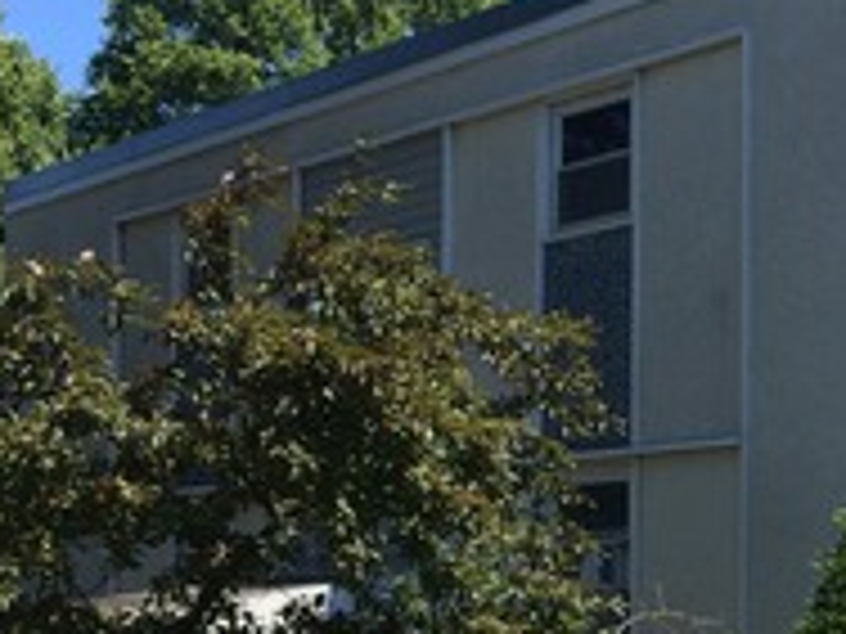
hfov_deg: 23.5
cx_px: 886
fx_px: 1931
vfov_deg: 18.4
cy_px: 562
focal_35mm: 79
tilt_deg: +1.1
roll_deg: +1.2
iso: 32
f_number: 2.2
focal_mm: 4.15
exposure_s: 1/1520
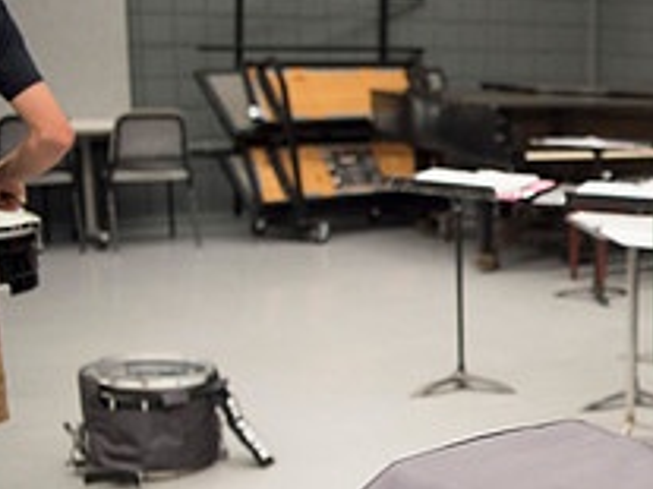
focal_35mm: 81
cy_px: 323
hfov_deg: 21.4
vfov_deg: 18.1
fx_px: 1527
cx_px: 893
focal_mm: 30
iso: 1250
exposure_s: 1/160
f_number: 2.8
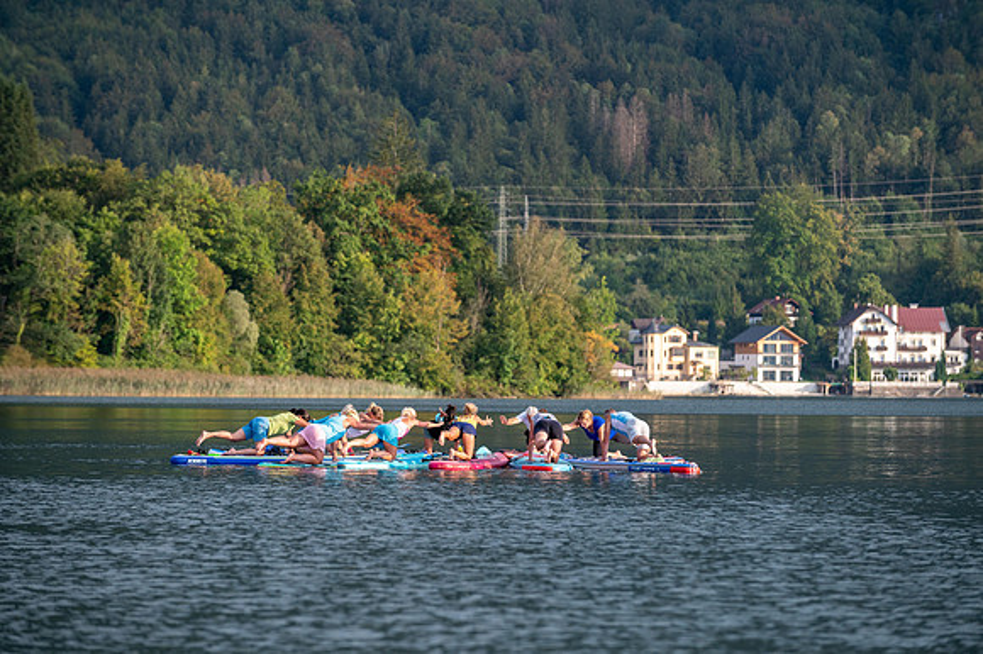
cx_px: 492
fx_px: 5567
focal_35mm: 204
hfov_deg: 10.1
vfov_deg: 6.7
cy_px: 327
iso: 640
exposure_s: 1/2500
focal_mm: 200
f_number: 5
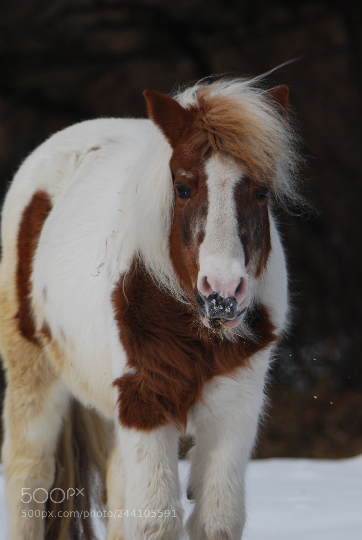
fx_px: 8573
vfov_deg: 3.6
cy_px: 270
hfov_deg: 2.4
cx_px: 181
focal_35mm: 570
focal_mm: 380
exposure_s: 1/800
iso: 100
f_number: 6
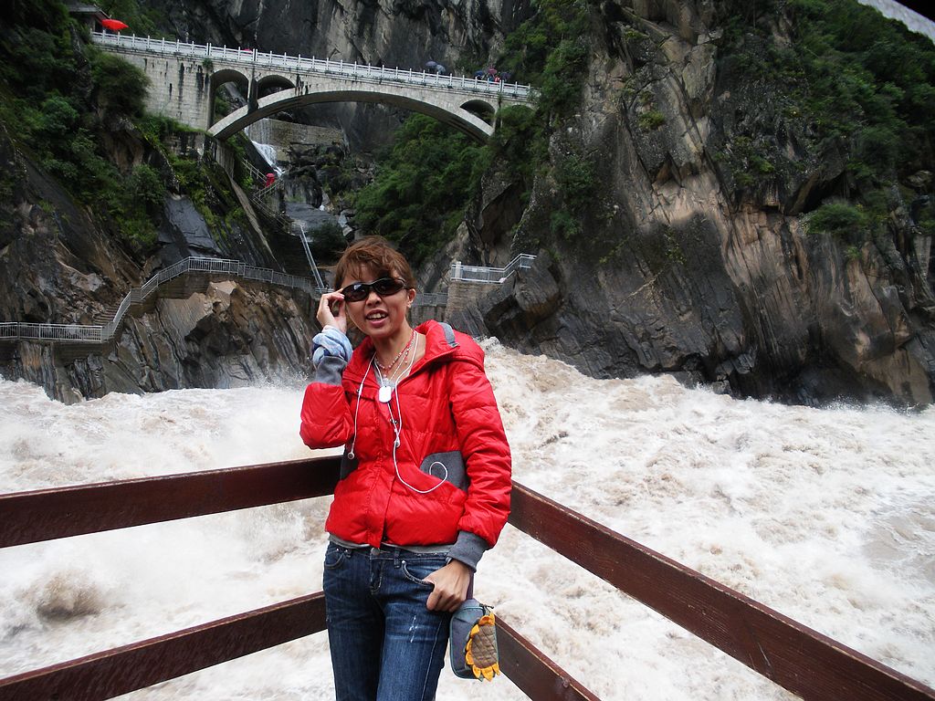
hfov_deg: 51.4
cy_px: 350
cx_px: 468
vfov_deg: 39.7
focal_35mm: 36
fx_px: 972
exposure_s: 1/118
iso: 64
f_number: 3.5
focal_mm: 6.3
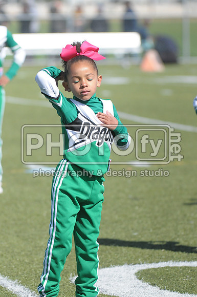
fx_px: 2470
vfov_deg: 6.9
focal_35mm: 300
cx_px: 98
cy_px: 148
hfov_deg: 4.6
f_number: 4
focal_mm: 200
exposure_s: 1/6400
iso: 1000
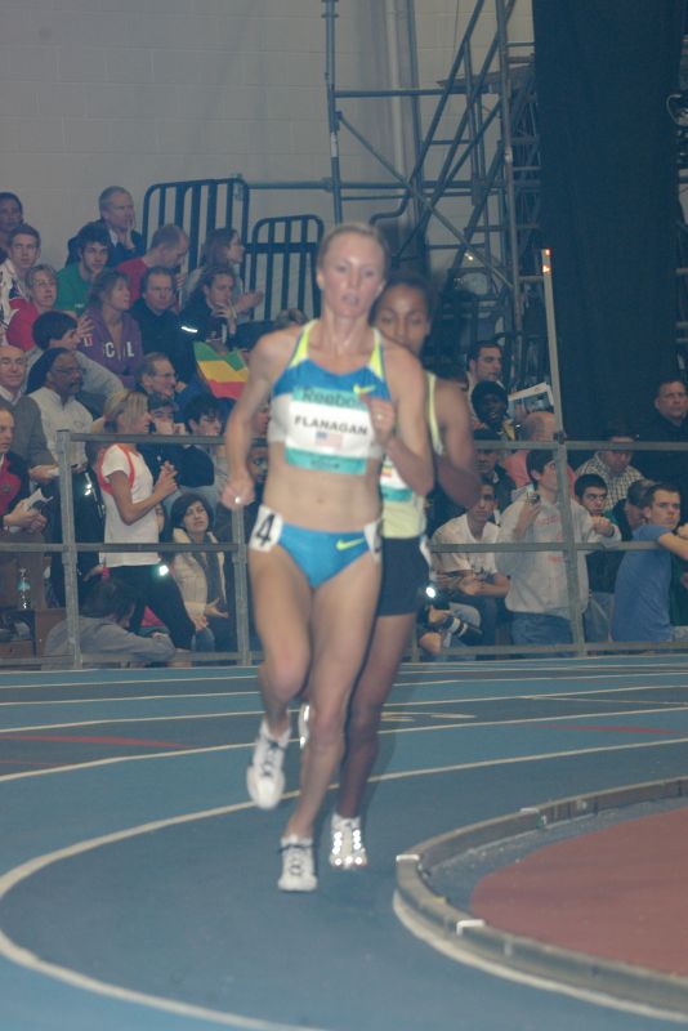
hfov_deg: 5.7
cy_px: 516
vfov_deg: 8.6
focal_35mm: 240
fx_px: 6874
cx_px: 344
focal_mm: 160
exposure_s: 1/125
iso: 800
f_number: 6.3
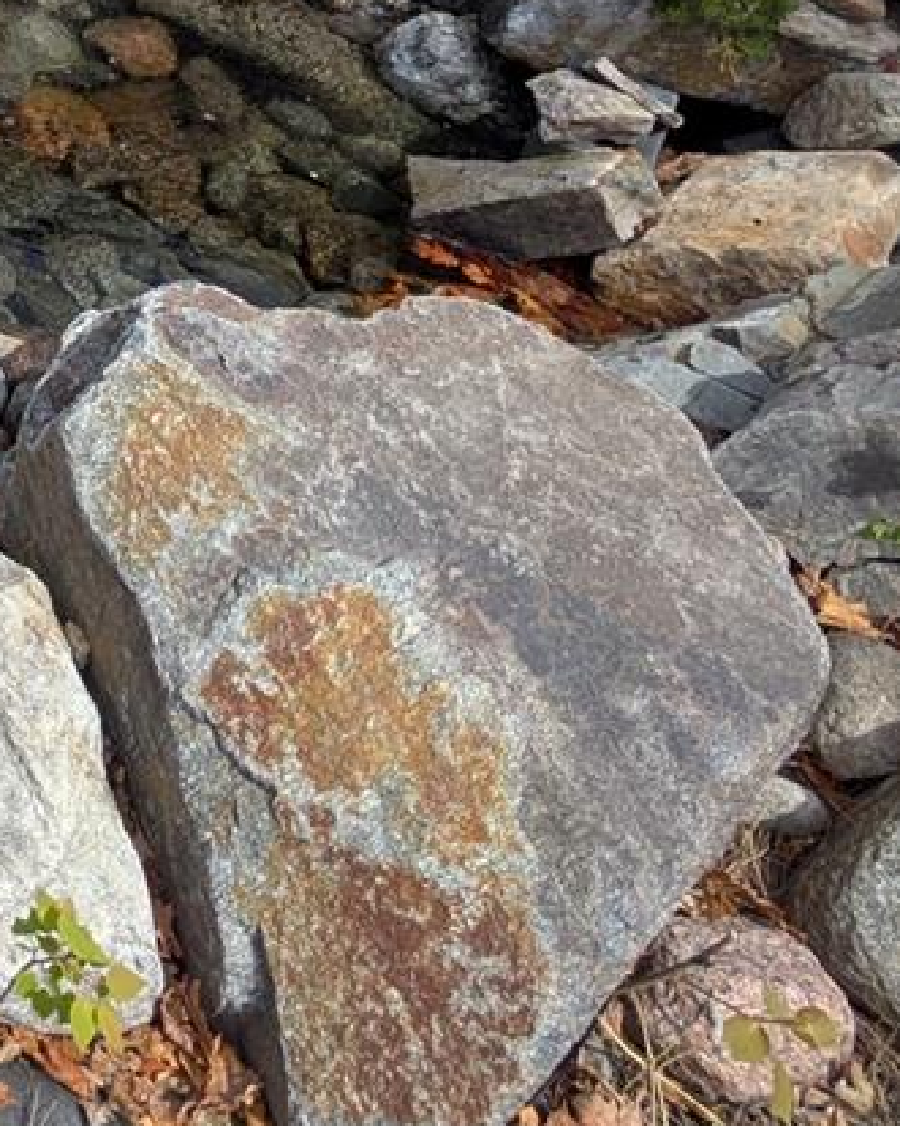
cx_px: -311
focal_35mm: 34
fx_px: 1132
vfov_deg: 41.2
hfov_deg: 31.6
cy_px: -136
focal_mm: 2.02
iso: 48
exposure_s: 1/1887
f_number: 1.7
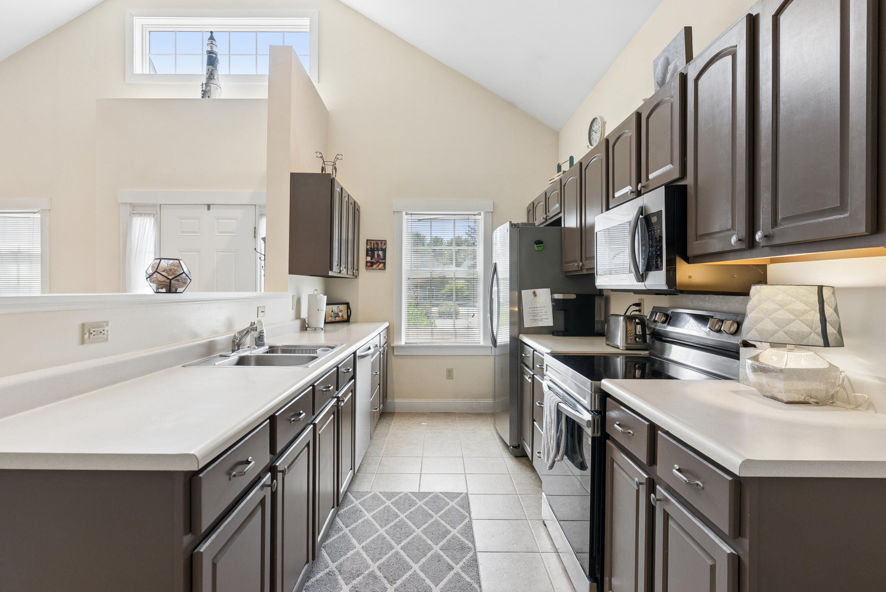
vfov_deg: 67.4
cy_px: 296
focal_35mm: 18
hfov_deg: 90.0
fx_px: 443
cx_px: 443
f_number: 7.1
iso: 640
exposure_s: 1/50
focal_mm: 18
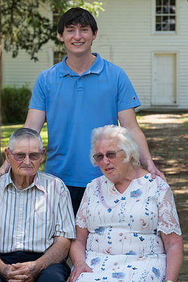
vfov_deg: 16.3
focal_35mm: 126
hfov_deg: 10.9
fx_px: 987
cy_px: 127
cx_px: 82
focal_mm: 110
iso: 400
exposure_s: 1/160
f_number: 8
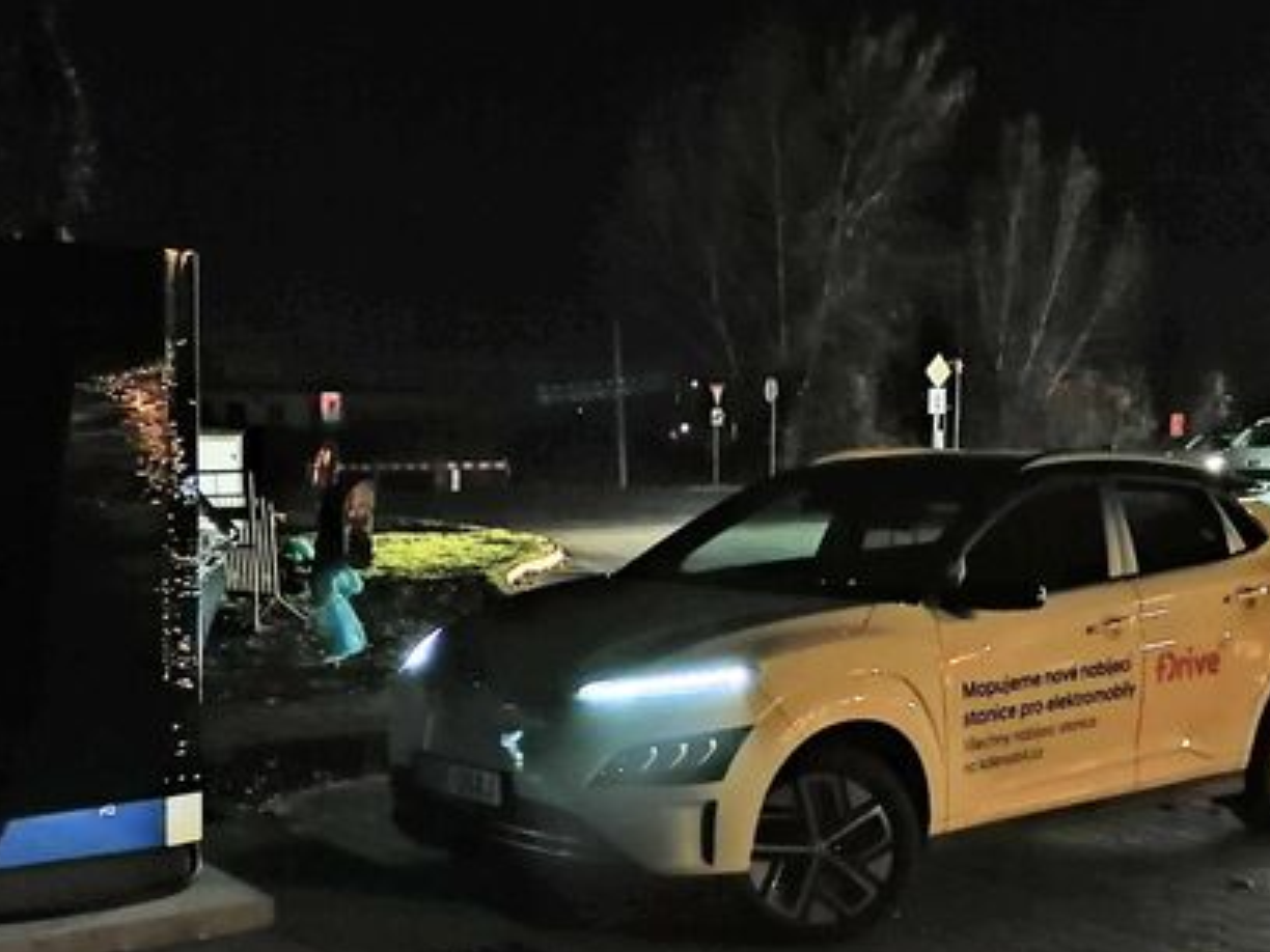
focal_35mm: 51
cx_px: 635
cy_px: 554
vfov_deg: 28.5
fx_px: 1871
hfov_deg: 37.5
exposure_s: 1/1.25
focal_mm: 5.3
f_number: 1.8
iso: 1000
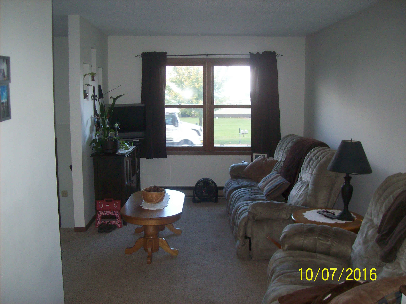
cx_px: 203
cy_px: 152
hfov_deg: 51.4
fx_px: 422
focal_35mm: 36
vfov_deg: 39.6
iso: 200
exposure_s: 1/64
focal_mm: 6
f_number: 2.7
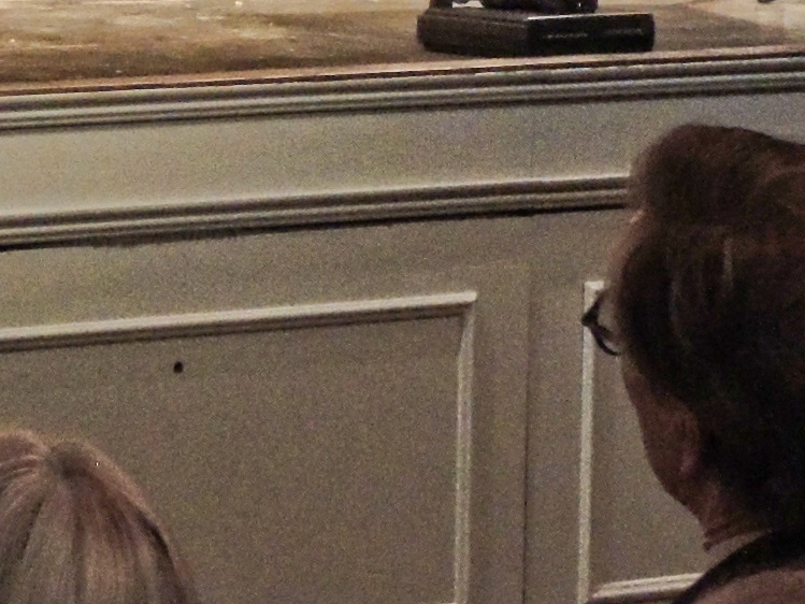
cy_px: -455
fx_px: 6210
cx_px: -627
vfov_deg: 5.5
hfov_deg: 7.2
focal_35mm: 267
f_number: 2.8
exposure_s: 1/15
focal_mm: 11
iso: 800
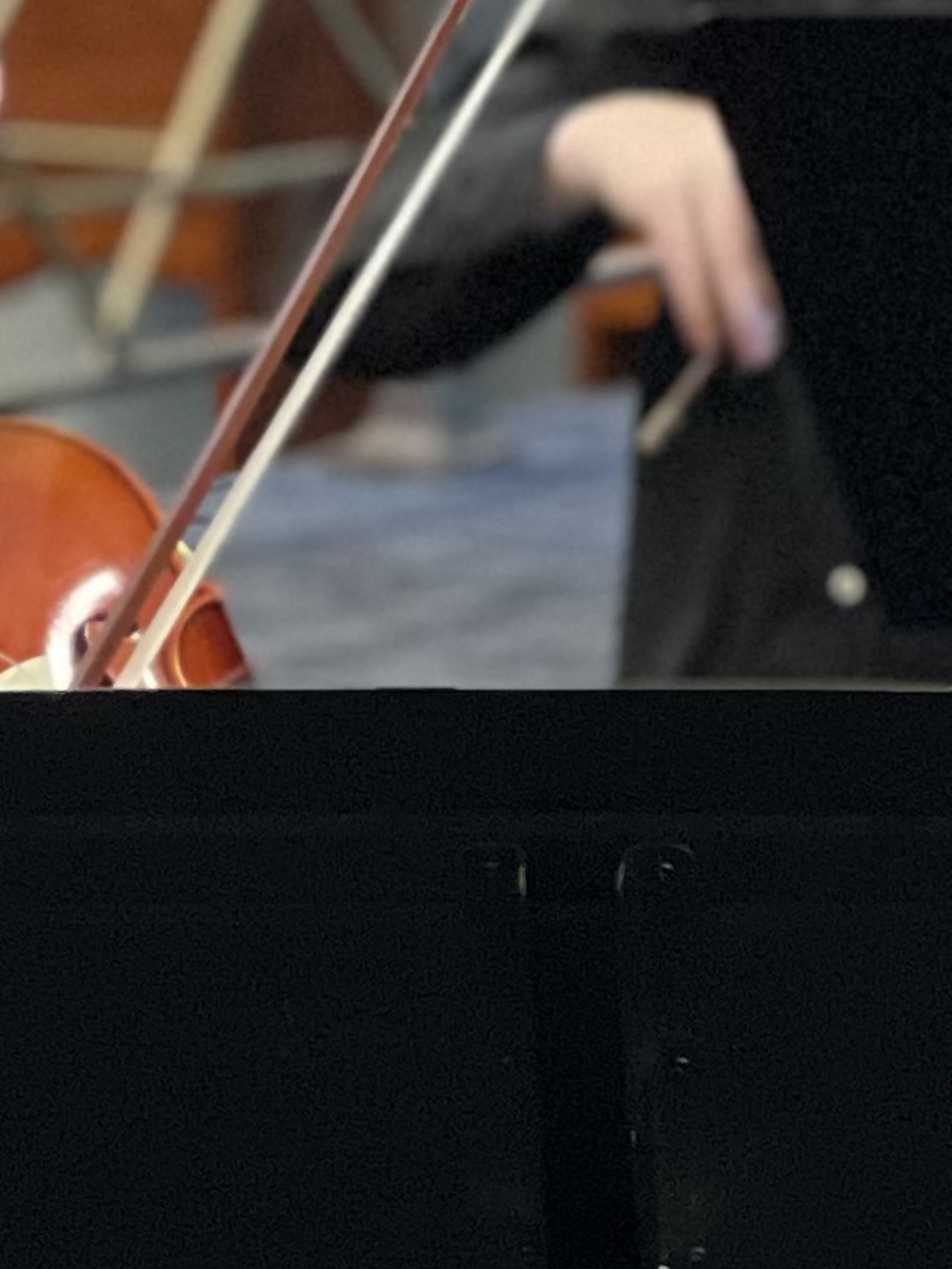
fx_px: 13054
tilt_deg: -6.5
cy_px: 425
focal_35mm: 356
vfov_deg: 5.6
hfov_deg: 4.2
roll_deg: -0.8
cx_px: 932
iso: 320
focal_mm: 9
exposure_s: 1/30
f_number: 2.8
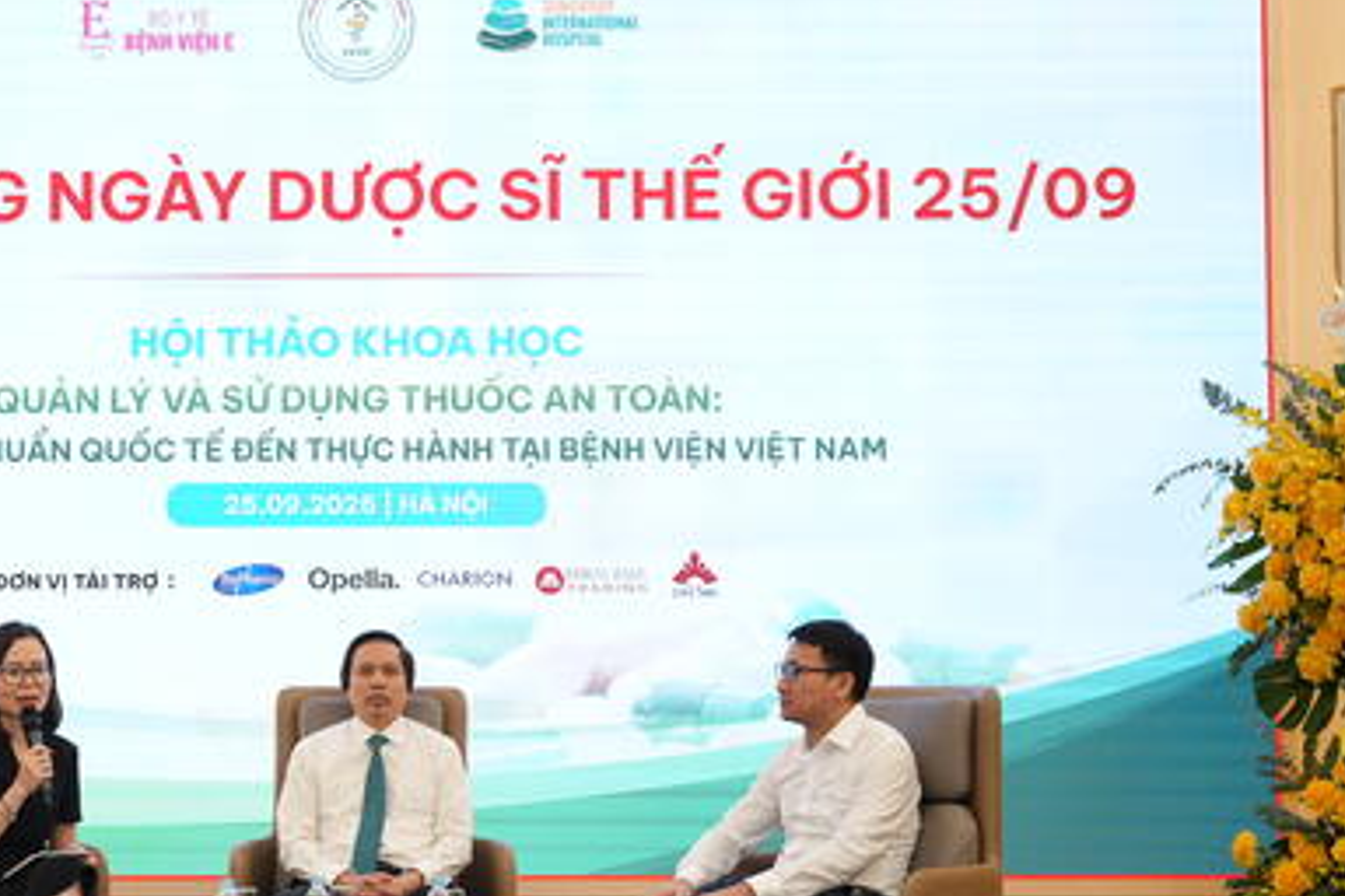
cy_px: 560
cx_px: 350
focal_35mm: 64
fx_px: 2403
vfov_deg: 21.1
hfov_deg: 30.8
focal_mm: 41.2
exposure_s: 1/100
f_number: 2.8
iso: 250
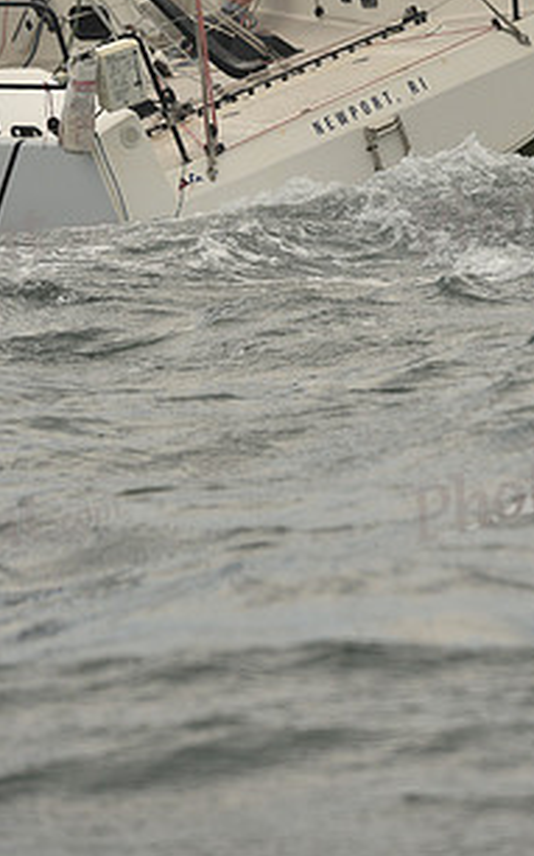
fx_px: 7435
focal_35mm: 319
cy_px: 81
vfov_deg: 6.6
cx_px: 267
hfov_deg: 4.1
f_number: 6.3
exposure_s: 1/500
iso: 250
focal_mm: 165
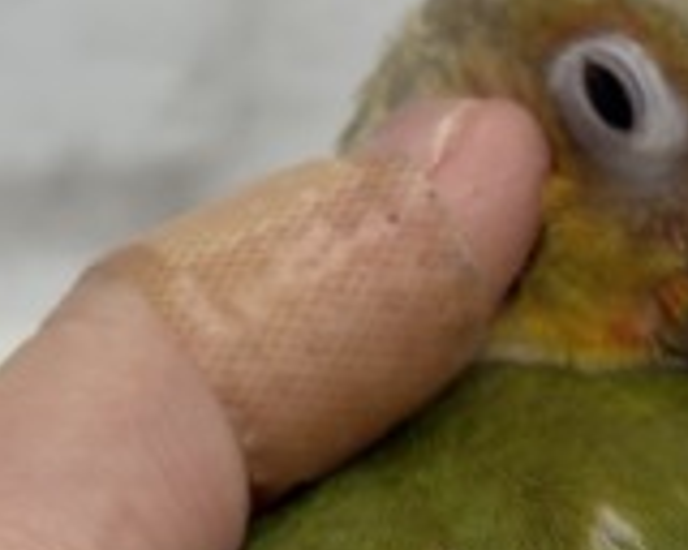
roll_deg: -0.2
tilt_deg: -18.4
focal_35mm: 203
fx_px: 4134
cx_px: 817
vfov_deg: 7.6
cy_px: 541
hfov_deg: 9.4
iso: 80
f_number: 1.6
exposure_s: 1/100
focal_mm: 5.96
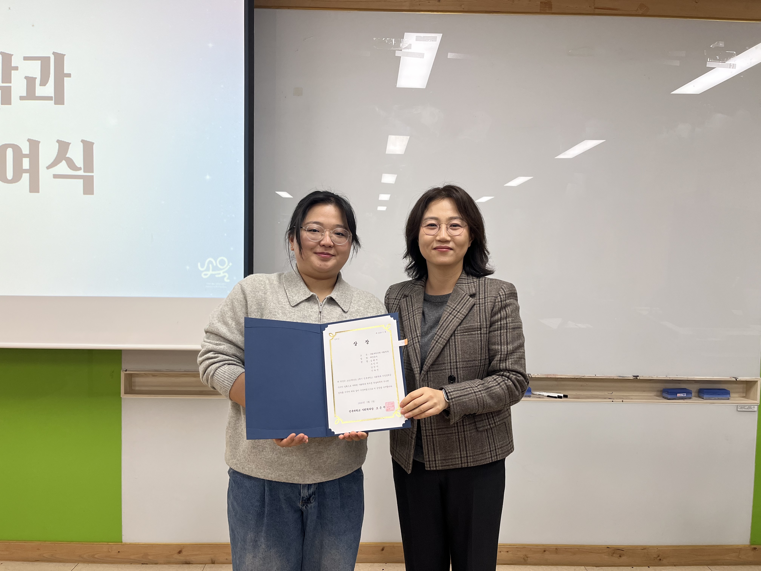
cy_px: 286
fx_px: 572
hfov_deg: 67.3
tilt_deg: -2.0
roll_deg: -0.5
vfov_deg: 53.1
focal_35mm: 26
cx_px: 380
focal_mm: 5.1
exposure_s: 1/120
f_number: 1.6
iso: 100
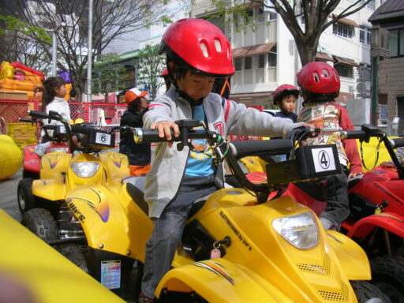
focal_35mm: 35
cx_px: 202
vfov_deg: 40.7
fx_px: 408
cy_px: 152
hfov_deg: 52.6
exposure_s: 1/80.2
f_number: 8.5
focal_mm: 5.8
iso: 50
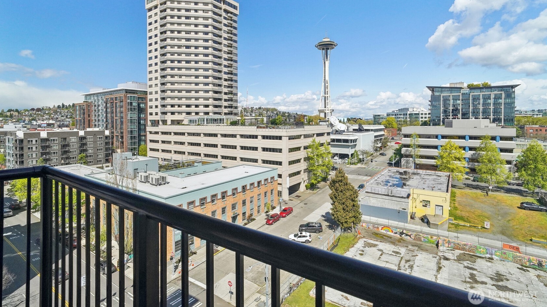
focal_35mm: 17
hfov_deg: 95.9
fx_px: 247
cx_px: 270
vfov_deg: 63.4
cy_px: 124
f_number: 8
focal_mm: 16
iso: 1600
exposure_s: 1/3200
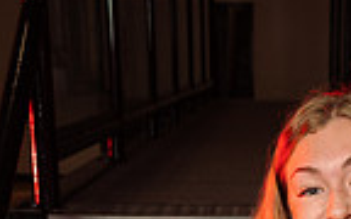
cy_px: 540
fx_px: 1186
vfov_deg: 9.3
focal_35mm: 124
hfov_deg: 16.6
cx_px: 302
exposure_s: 1/250
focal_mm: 39
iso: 250
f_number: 6.3
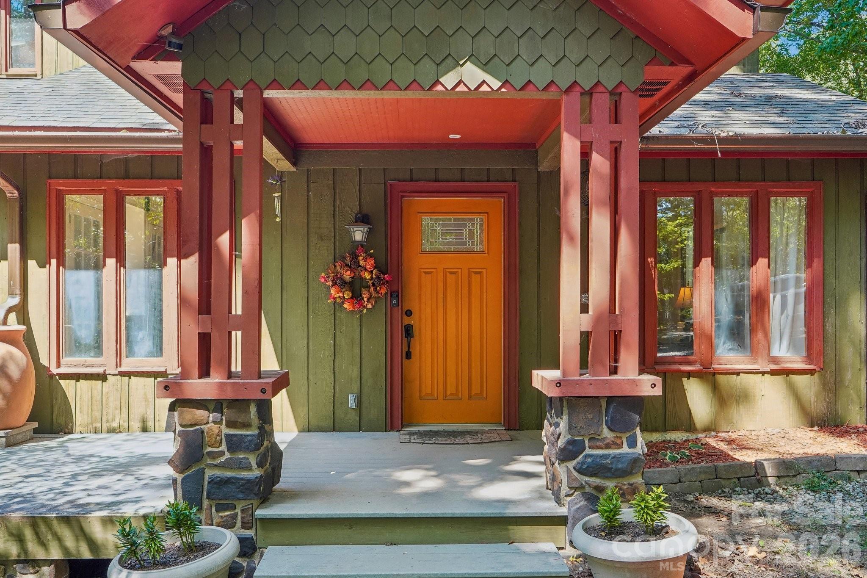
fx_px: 722
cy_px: 289
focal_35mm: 30
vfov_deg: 43.6
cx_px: 434
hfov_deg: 61.9
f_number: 8
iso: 400
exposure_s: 1/15
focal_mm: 20
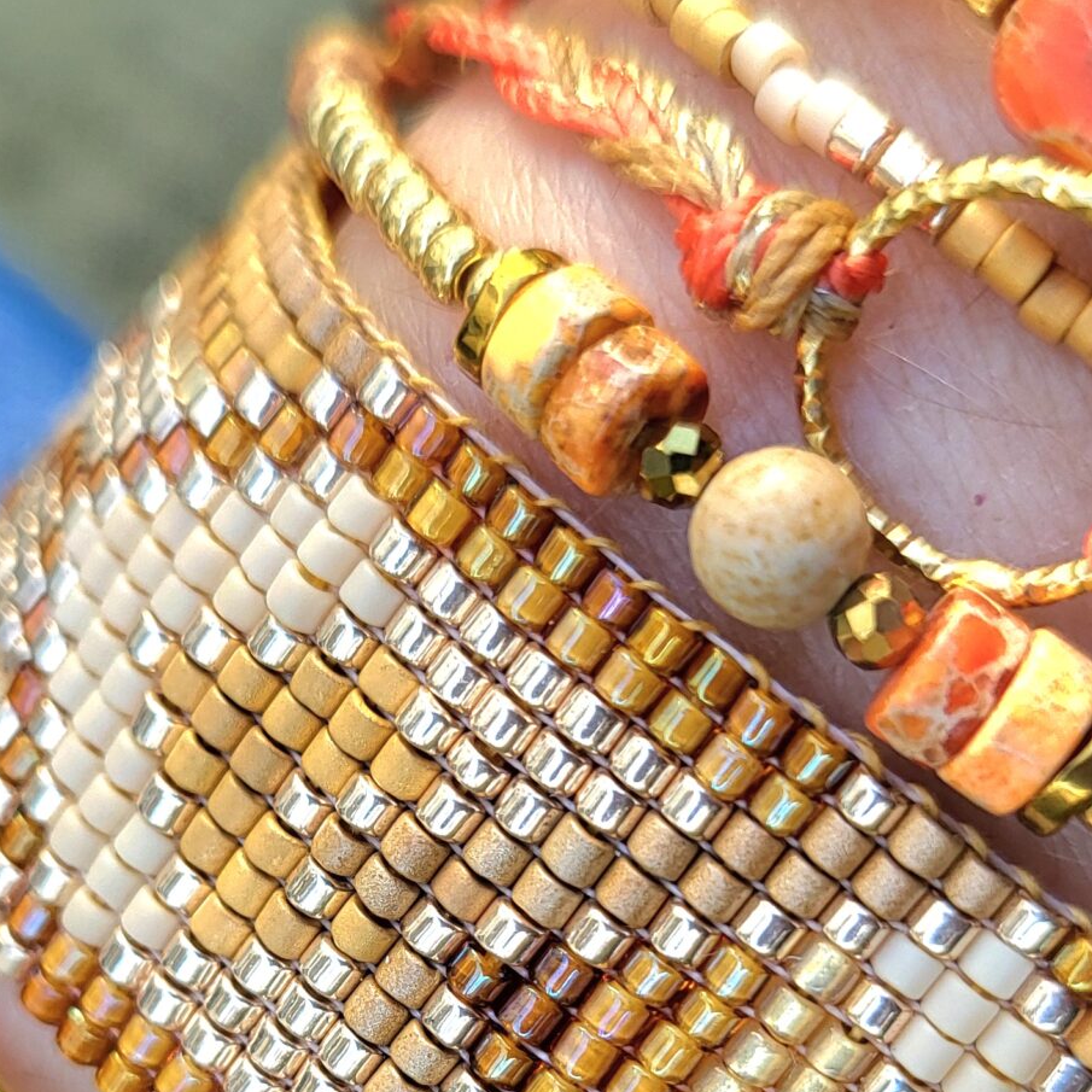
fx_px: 2320
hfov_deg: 26.4
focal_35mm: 65
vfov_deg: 25.7
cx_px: 417
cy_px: 963
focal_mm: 5.4
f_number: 1.8
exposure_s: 1/139
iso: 40
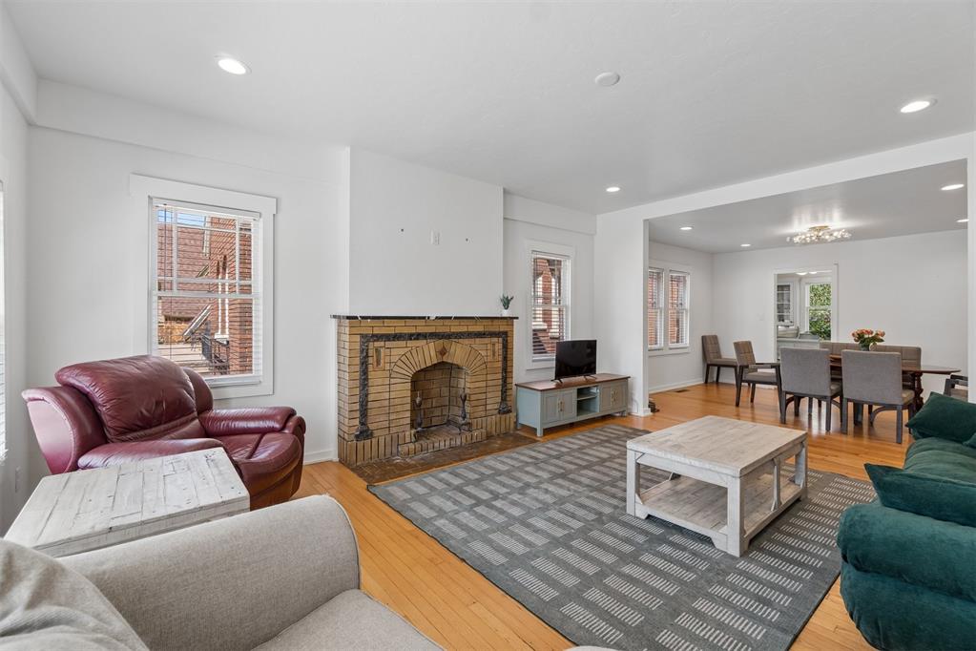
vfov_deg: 77.3
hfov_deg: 100.4
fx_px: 407
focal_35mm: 15
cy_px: 326
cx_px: 488
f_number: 6.3
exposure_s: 1/200
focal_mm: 10
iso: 200
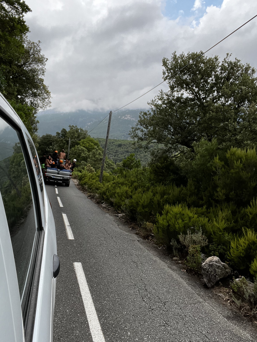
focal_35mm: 30
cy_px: 171
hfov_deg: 46.8
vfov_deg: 60.0
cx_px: 128
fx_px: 297
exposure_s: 1/187
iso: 25
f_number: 2.2
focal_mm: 2.71
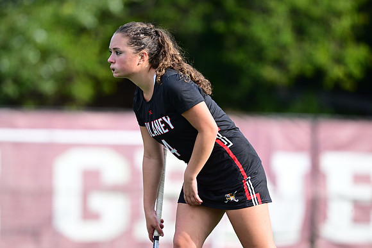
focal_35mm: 500
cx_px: 186
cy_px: 124
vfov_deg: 2.8
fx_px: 5168
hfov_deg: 4.1
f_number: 5.6
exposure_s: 1/1600
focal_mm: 500
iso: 1250
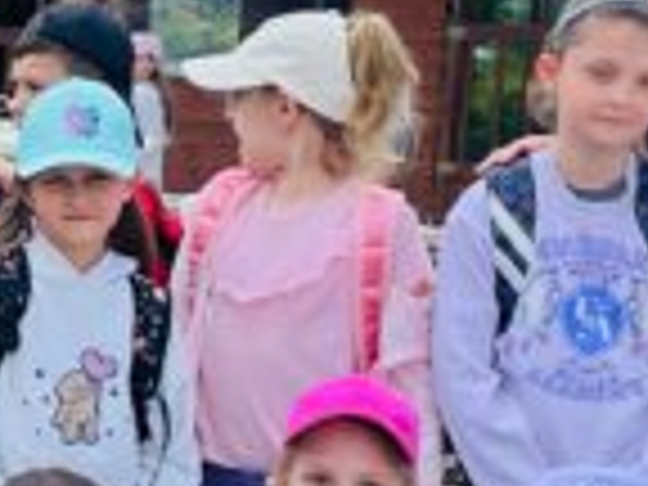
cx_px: -216
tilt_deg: -8.4
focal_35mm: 139
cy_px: 369
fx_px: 2602
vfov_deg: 10.6
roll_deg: -1.8
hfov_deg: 13.6
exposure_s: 1/1490
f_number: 1.6
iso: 32
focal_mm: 4.2
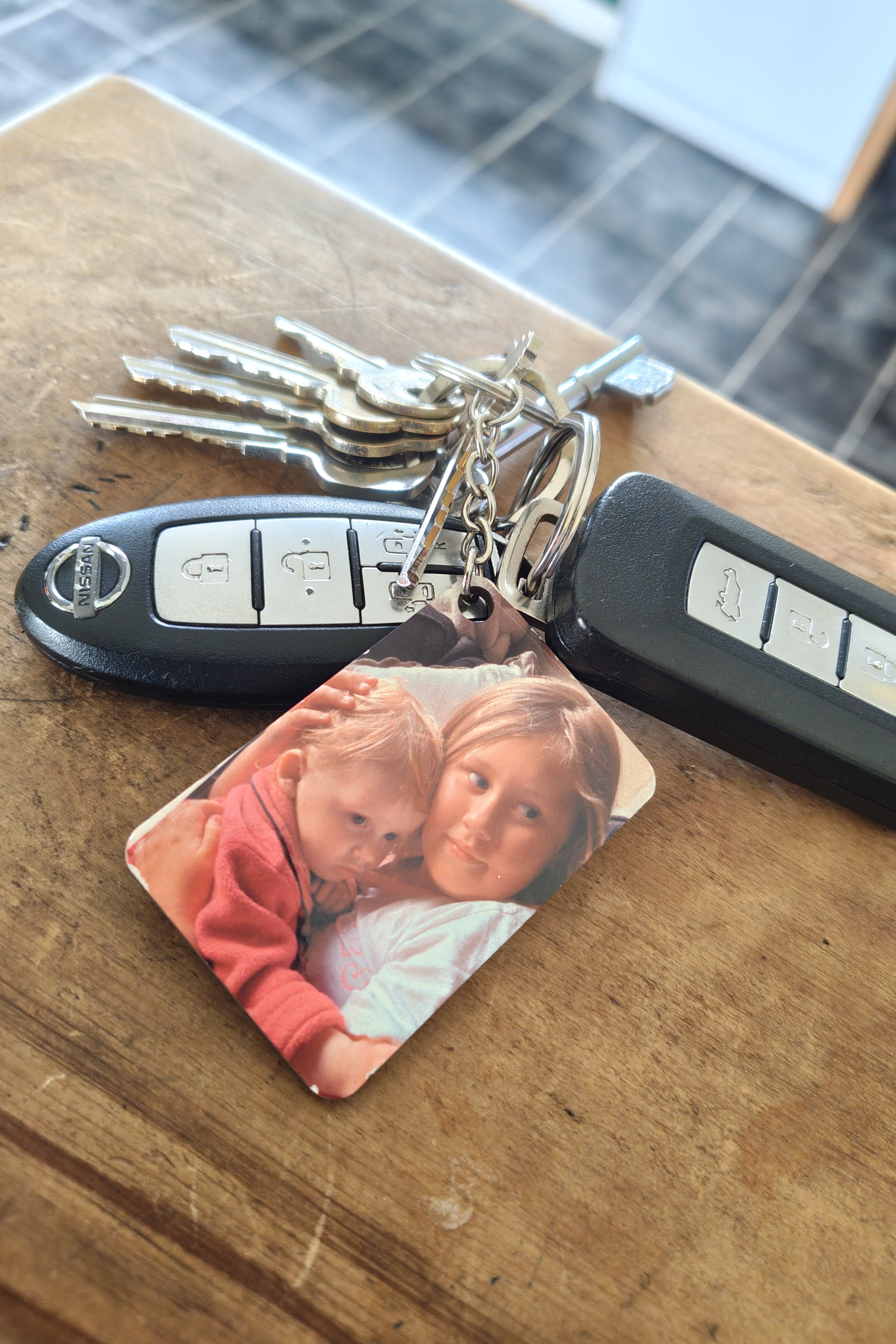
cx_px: 487
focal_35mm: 26
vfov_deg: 69.4
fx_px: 971
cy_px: 646
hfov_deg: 49.5
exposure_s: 1/33.3
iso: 1281
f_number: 1.88
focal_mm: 5.56
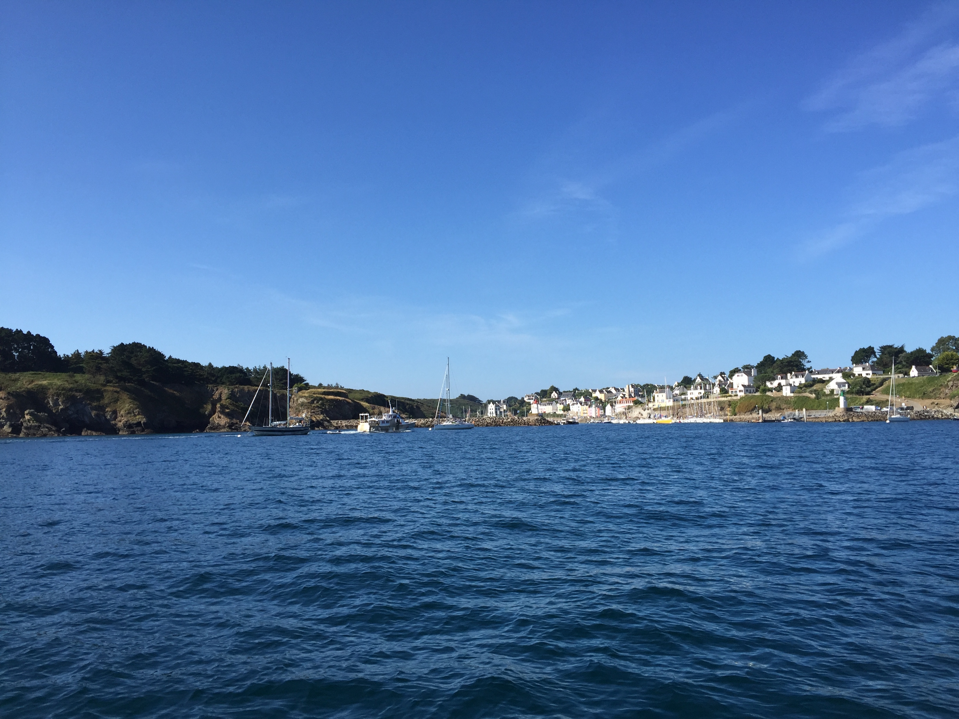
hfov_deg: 61.7
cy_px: 360
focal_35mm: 29
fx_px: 803
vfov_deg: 48.2
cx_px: 480
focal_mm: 4.15
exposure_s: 1/1799
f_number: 2.2
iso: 32
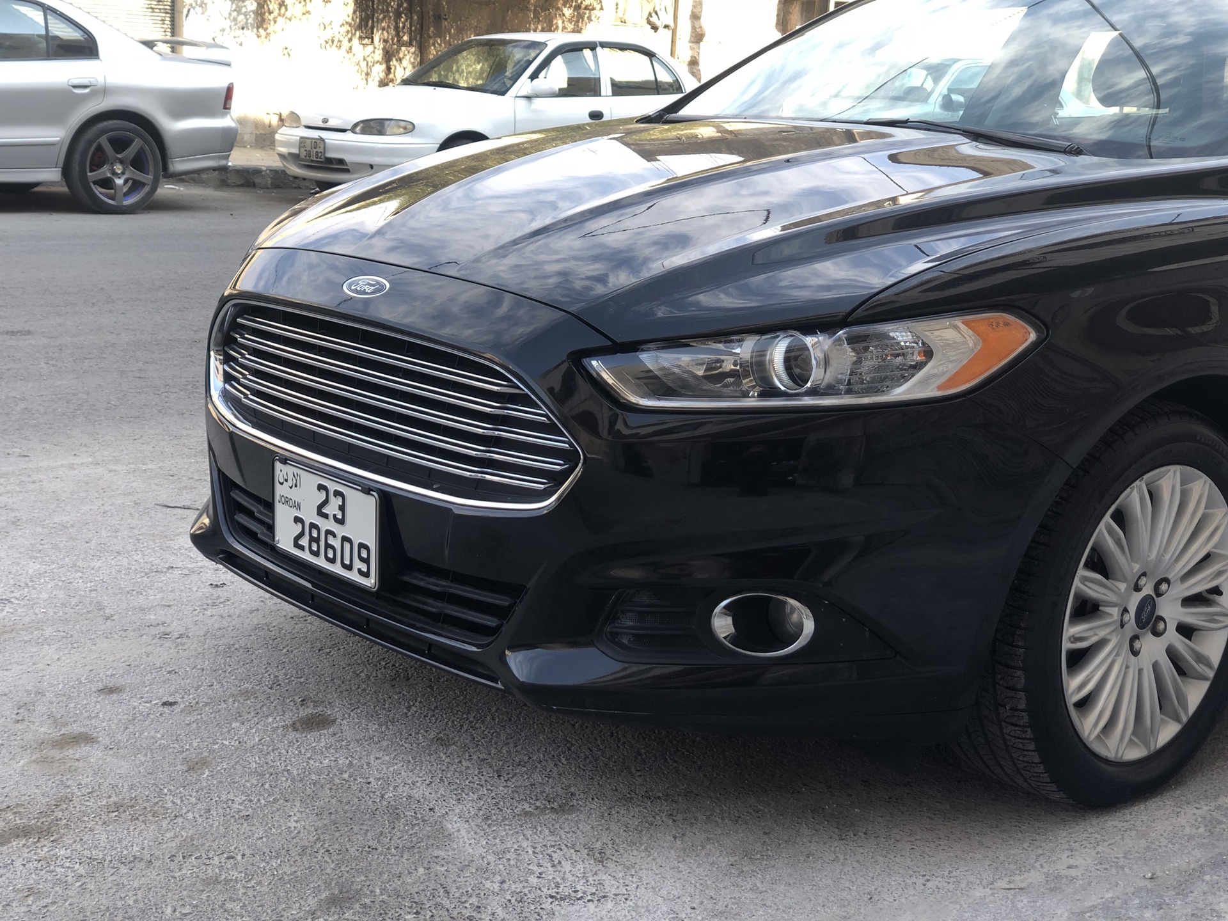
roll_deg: -2.0
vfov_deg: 28.0
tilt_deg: -10.7
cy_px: 460
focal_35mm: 52
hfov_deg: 36.8
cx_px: 614
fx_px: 1845
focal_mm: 6
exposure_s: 1/120
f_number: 2.4
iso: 16
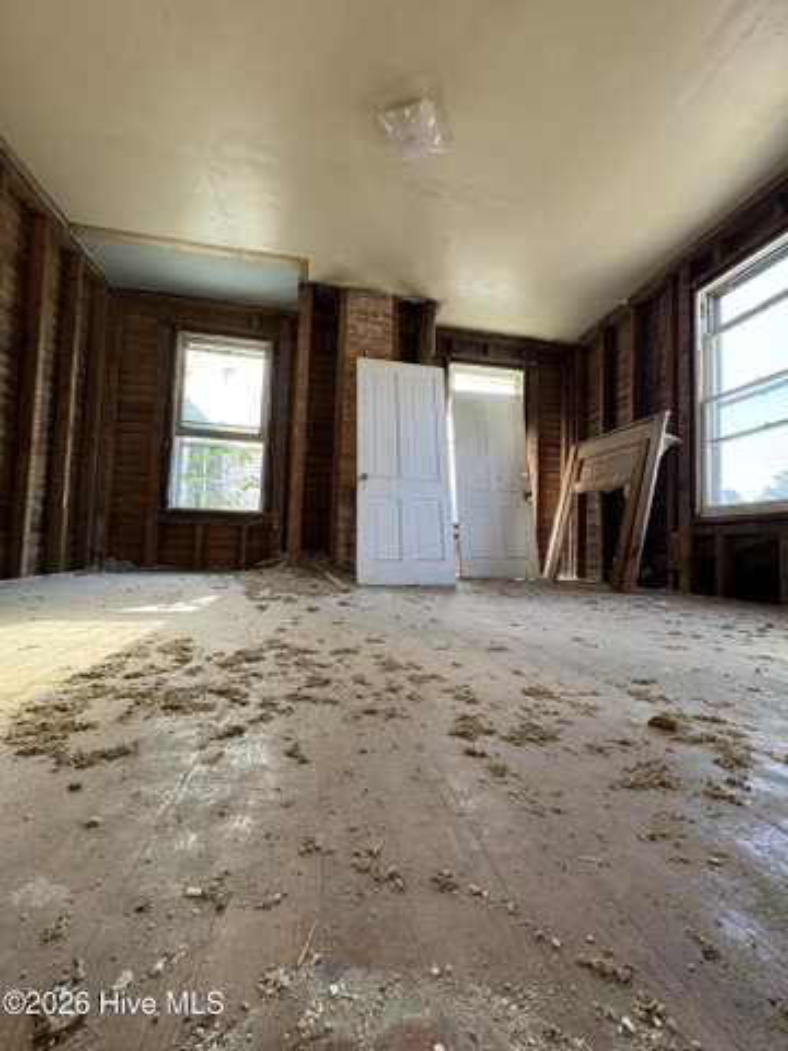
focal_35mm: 14
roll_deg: -2.8
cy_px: 526
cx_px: 394
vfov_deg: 102.1
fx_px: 425
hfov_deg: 85.7
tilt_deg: +3.0
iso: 160
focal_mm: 2.22
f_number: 2.2
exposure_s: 1/99
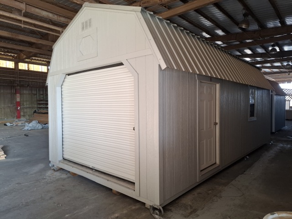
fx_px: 194
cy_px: 110
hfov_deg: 73.9
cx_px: 146
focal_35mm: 23
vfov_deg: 58.9
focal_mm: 5.54
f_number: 1.8
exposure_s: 1/50
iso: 160
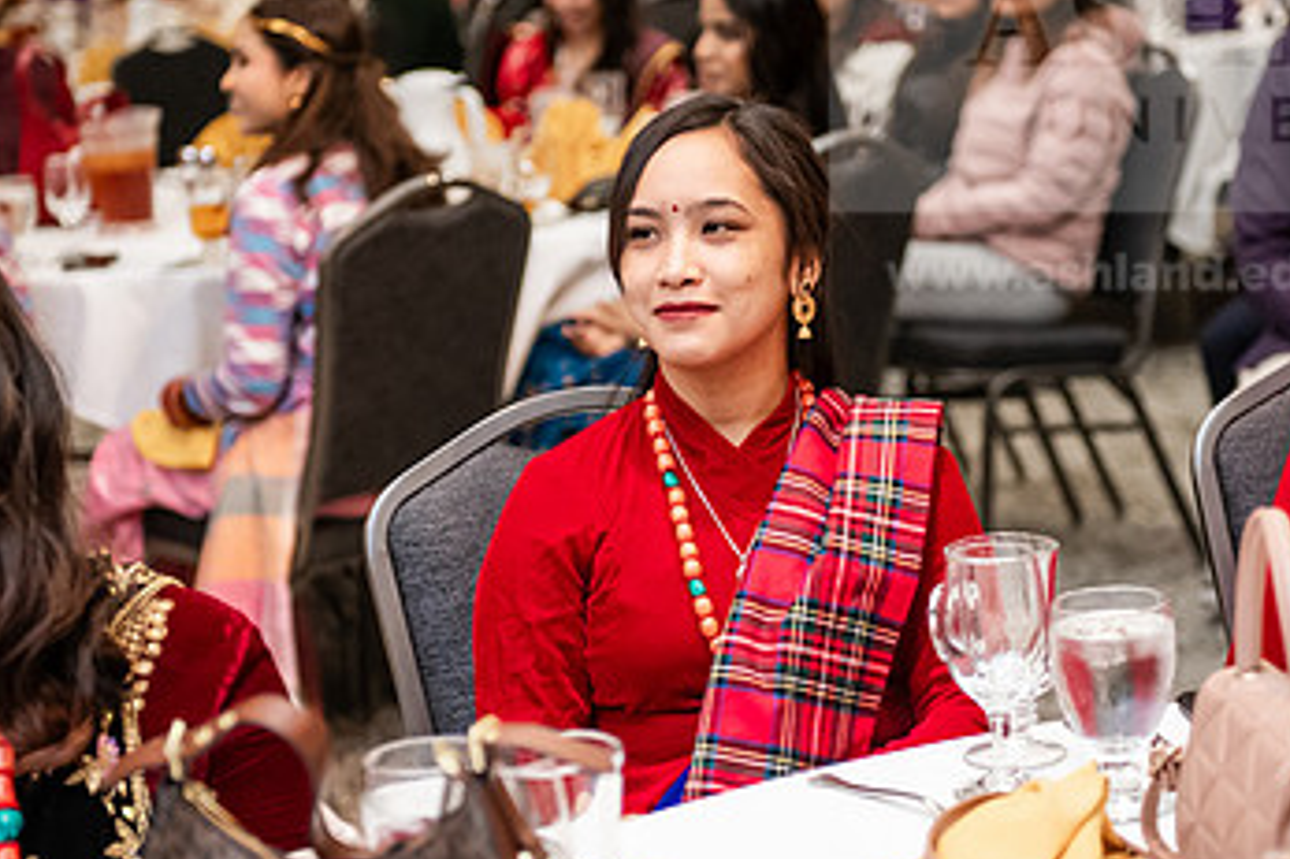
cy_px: 351
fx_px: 3474
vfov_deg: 14.1
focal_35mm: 97
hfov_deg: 21.0
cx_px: 717
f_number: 2.8
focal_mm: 58
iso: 2500
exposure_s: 1/160
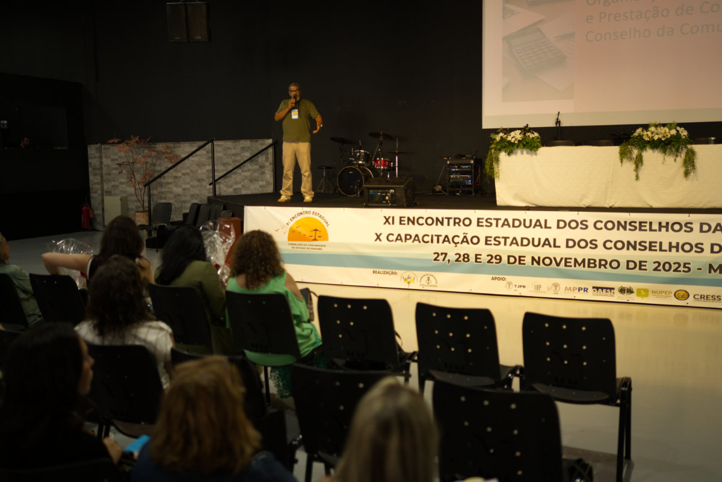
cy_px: 241
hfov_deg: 54.4
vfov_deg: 37.9
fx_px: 702
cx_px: 361
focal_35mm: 35
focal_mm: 35
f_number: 1.8
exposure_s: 1/80
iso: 640
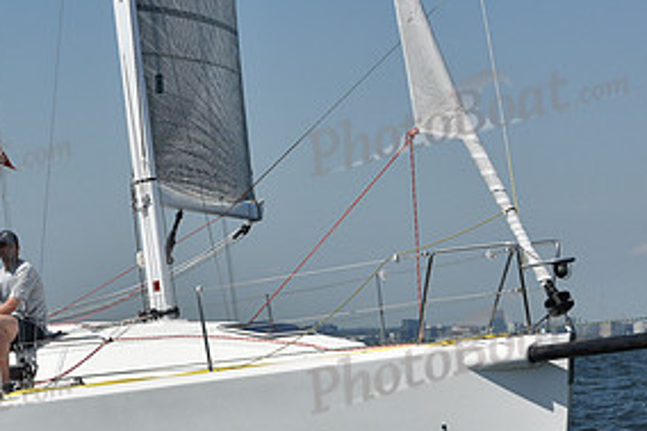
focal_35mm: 143
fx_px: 2568
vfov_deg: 9.6
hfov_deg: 14.3
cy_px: 268
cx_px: 191
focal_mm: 70
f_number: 9
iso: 250
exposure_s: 1/1250
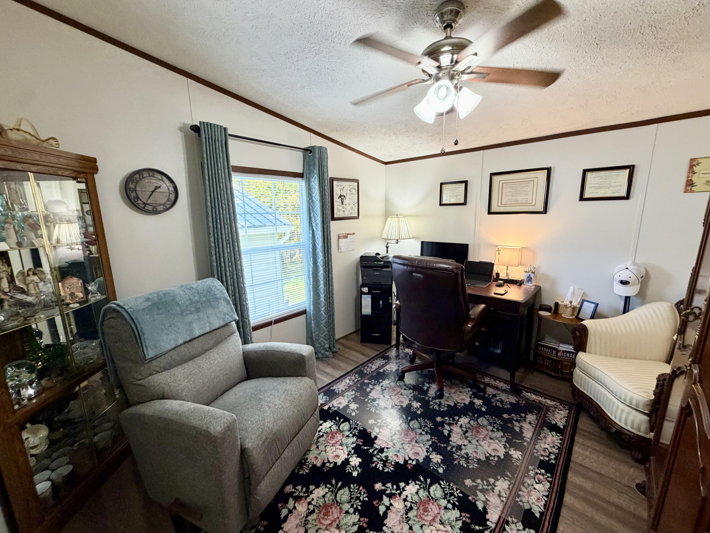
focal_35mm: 14
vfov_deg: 85.7
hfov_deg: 102.1
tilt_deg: -9.8
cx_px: 355
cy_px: 266
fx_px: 287
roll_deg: +1.0
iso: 320
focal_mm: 2.22
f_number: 2.2
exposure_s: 1/60
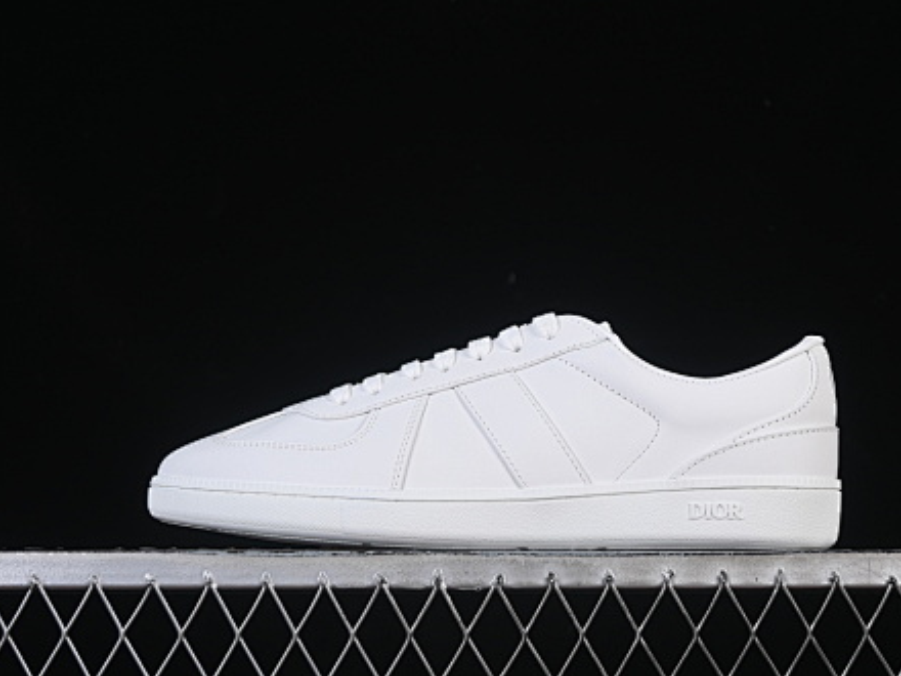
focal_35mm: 82
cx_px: 502
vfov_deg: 18.0
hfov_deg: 23.8
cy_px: 337
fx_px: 2134
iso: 160
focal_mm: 50
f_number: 8
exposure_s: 1/100
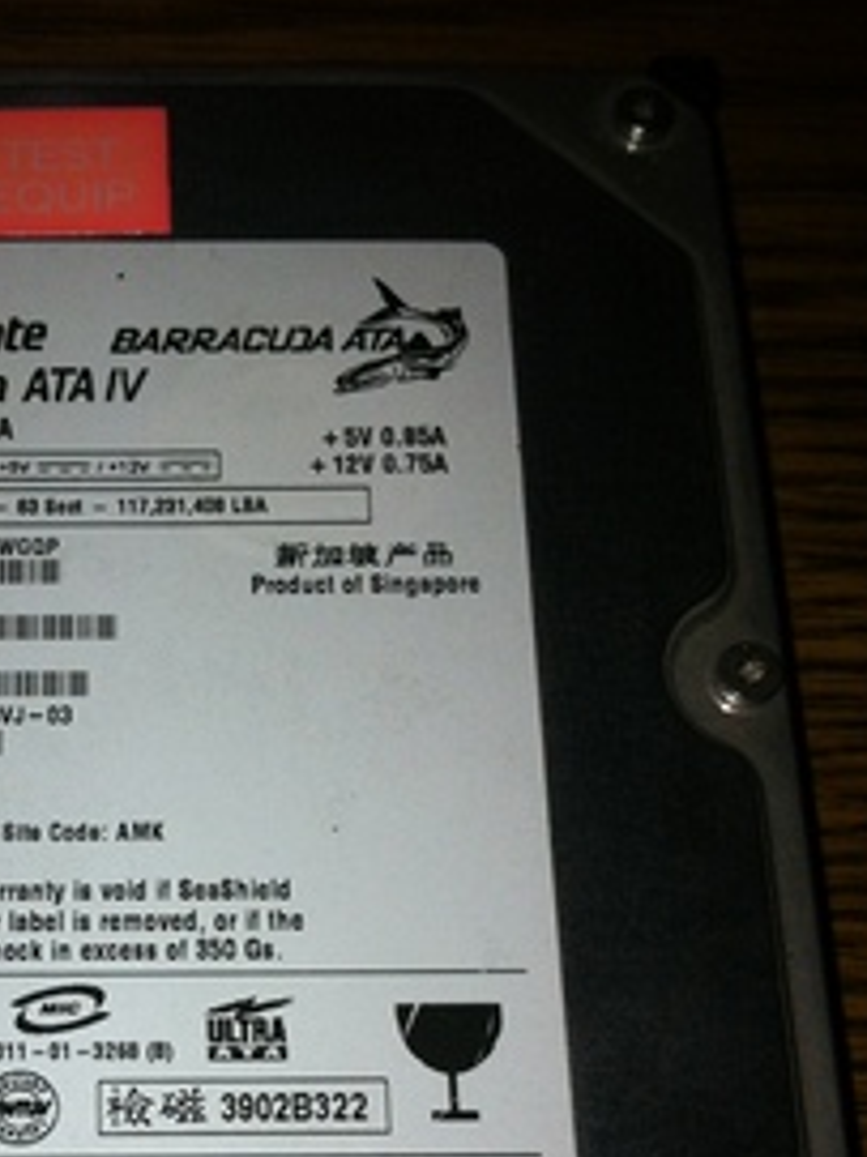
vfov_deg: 30.2
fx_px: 2072
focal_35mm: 62
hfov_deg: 23.2
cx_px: 126
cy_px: 973
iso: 80
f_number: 2.8
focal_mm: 3.85
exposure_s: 1/256
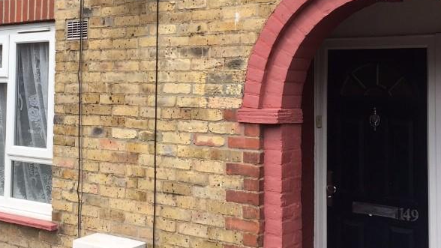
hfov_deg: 37.7
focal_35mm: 55
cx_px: 184
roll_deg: -1.2
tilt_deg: +4.9
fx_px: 643
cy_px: 49
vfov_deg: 21.6
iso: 32
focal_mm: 4.15
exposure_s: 1/1522
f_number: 2.2
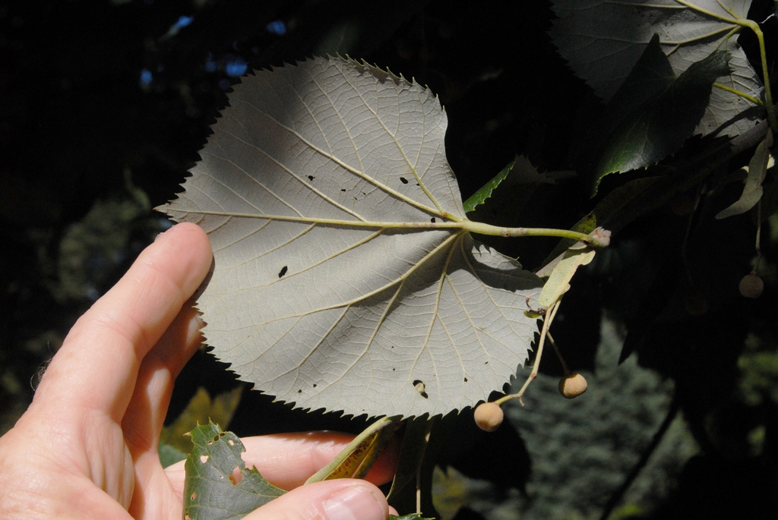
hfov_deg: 29.2
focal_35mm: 69
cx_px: 389
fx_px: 1493
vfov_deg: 19.8
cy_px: 260
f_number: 13
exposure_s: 1/640
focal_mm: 46
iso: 400
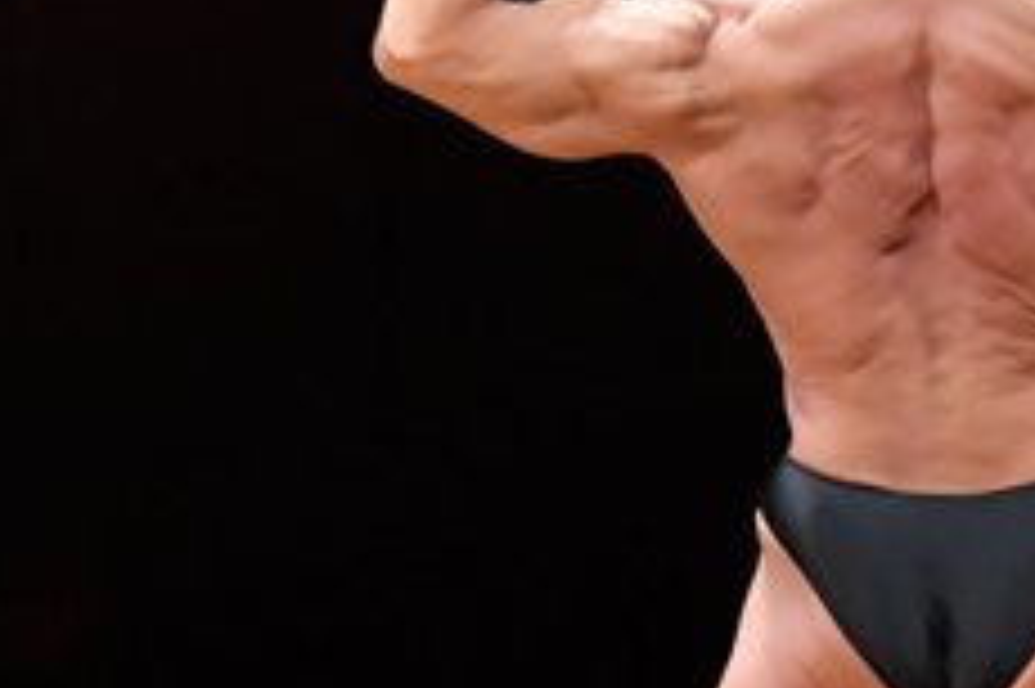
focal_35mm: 861
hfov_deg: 2.4
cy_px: 490
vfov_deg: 1.6
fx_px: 24735
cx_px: 853
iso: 4000
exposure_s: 1/400
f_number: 5.6
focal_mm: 170
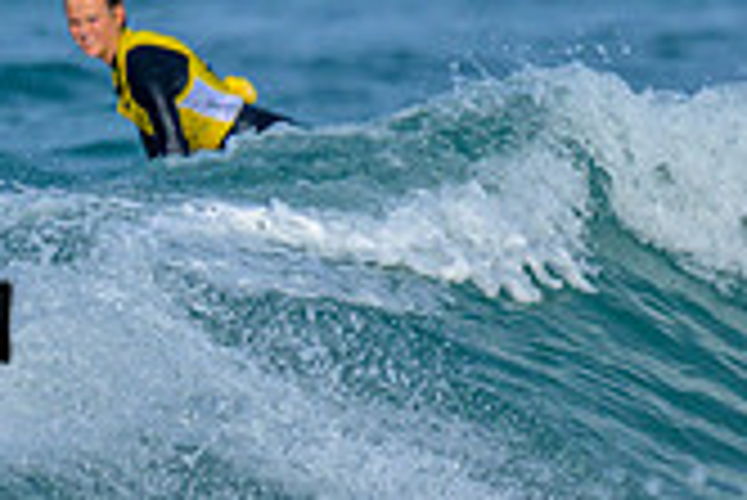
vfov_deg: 0.4
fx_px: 79748
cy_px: 85
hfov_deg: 0.5
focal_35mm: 3840
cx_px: -215
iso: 250
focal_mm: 800
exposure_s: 1/2000
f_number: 6.3
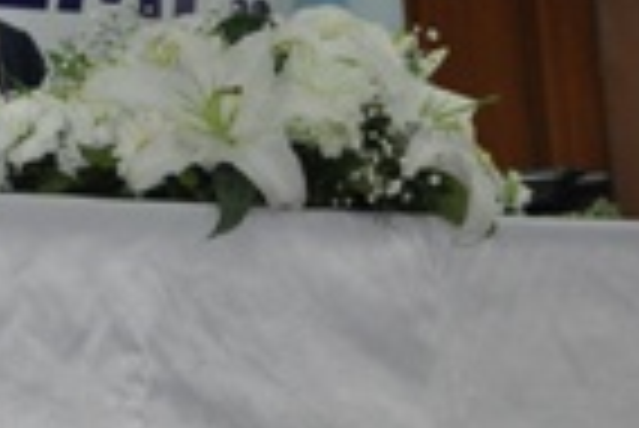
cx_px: -130
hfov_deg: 11.2
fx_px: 3198
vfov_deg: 7.5
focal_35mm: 180
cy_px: -225
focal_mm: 38
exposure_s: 1/100
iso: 800
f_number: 5
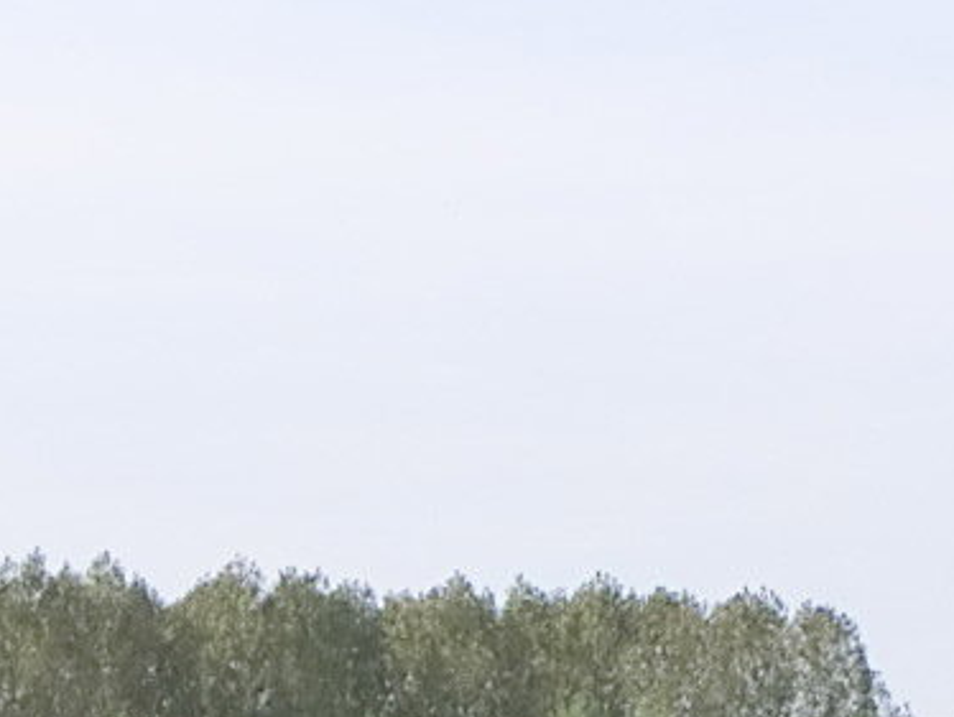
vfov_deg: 4.7
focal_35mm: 312
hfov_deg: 6.3
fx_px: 8604
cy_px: 1077
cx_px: 156
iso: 80
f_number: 4.5
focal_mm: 10.04
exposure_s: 1/400
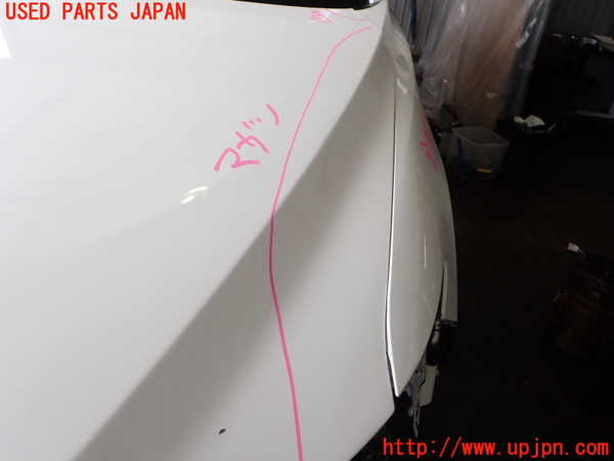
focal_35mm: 30
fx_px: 532
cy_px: 230
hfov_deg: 60.0
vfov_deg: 46.8
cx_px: 307
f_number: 3.2
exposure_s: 1/160
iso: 100
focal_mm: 5.4
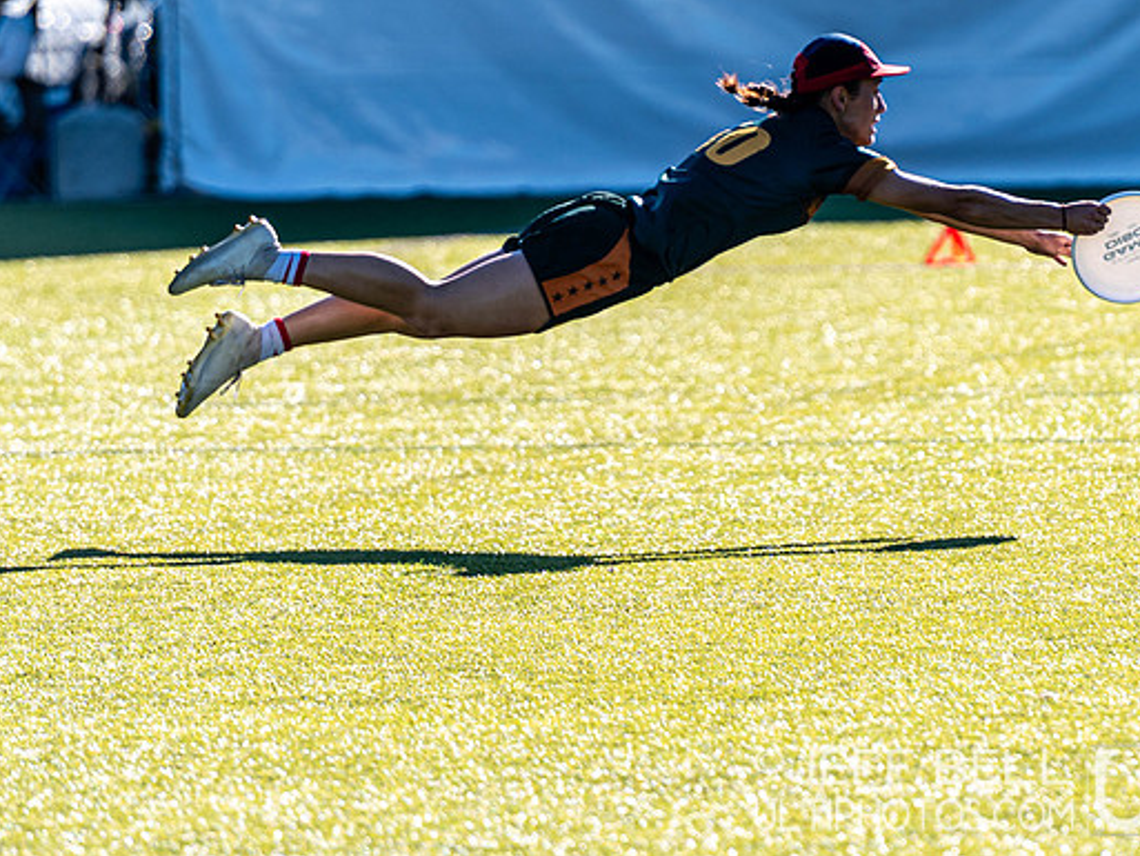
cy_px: 259
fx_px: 15218
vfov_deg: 3.2
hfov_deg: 4.3
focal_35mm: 462
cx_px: 749
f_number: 2.8
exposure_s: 1/1250
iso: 100
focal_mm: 200
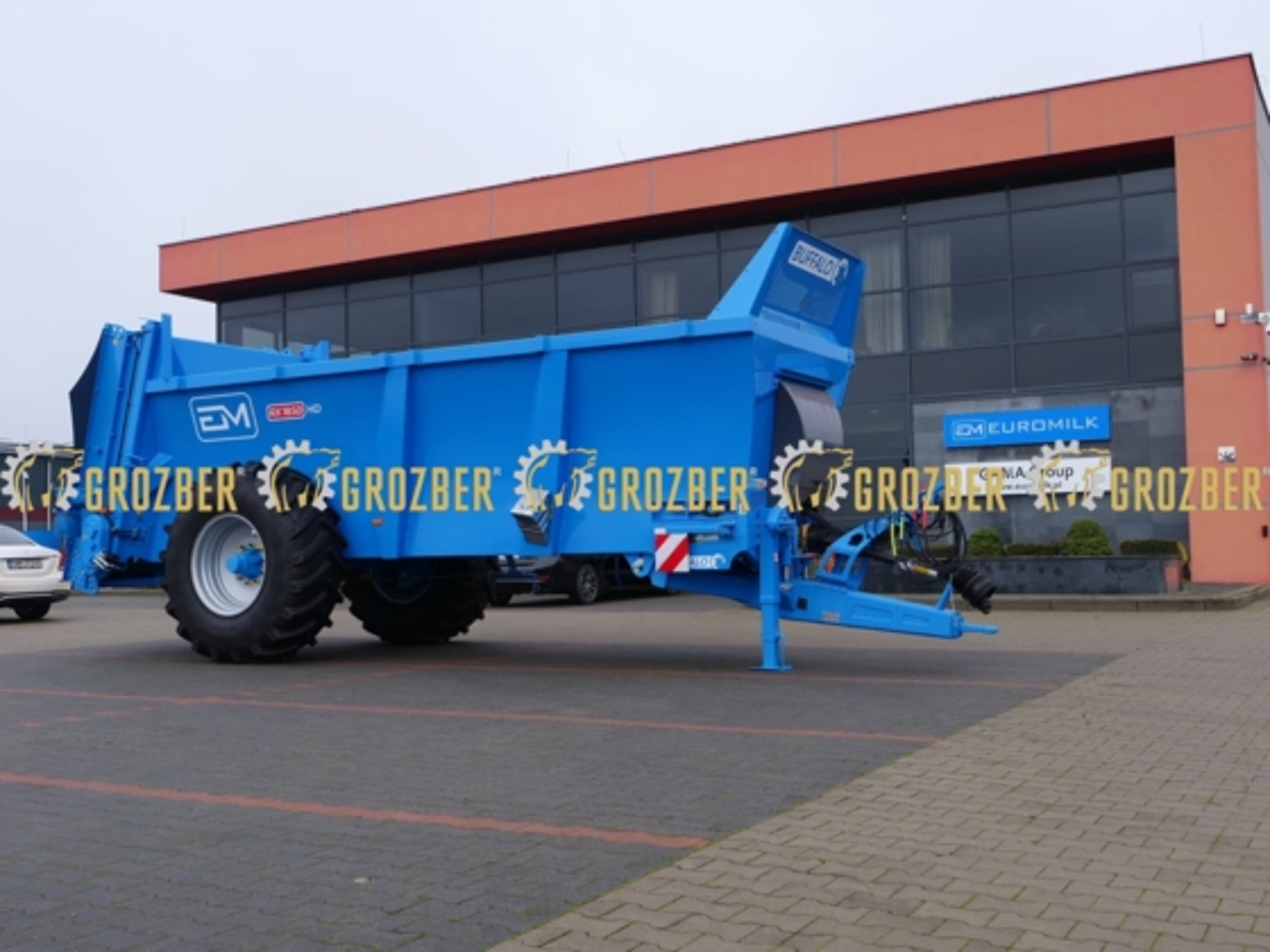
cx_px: 635
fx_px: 1394
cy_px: 476
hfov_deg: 49.0
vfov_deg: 37.7
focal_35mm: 38
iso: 200
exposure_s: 1/250
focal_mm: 19
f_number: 5.6
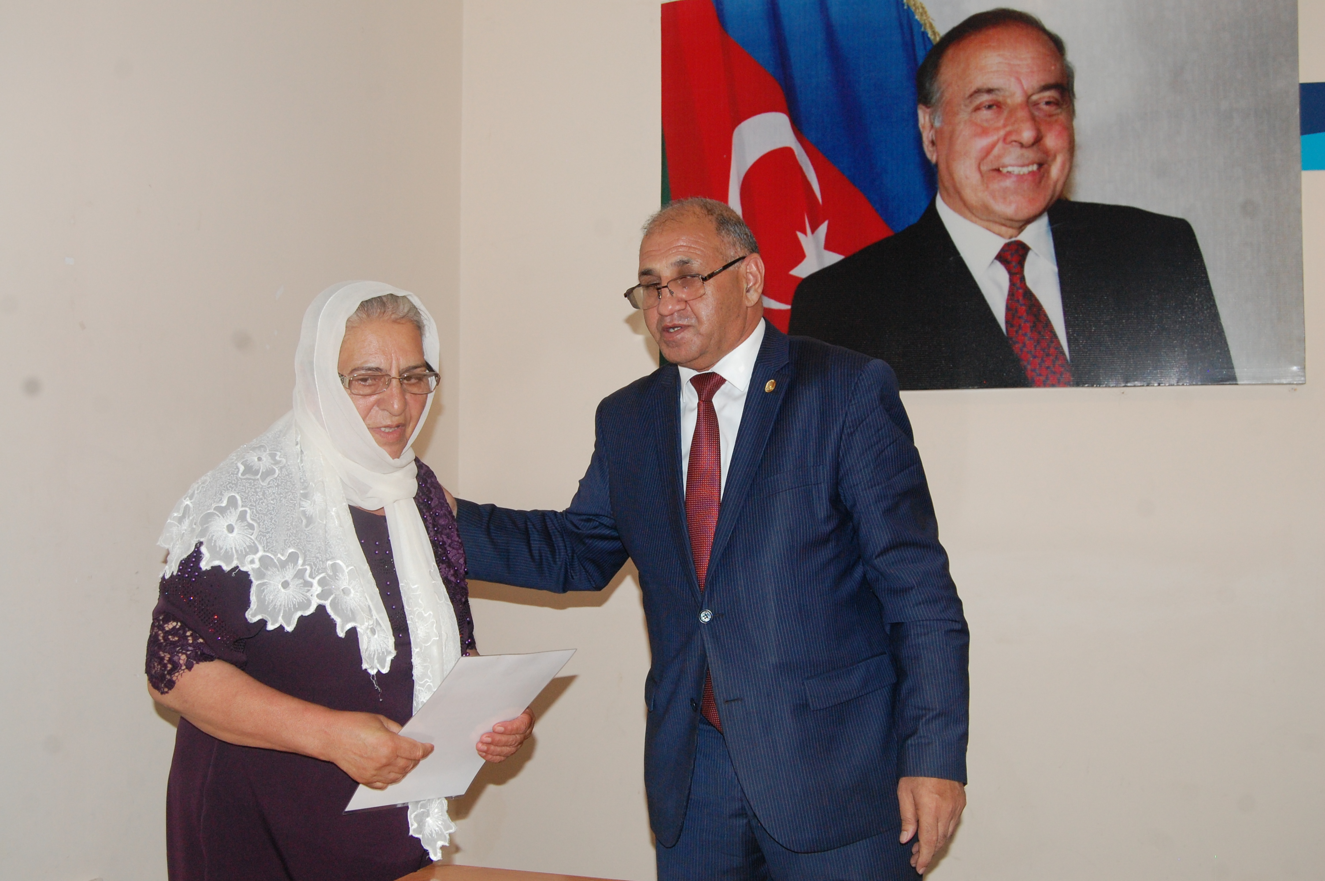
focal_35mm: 39
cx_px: 662
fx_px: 1434
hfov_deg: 49.6
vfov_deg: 34.1
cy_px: 440
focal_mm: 26
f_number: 7.1
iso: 800
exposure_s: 1/80
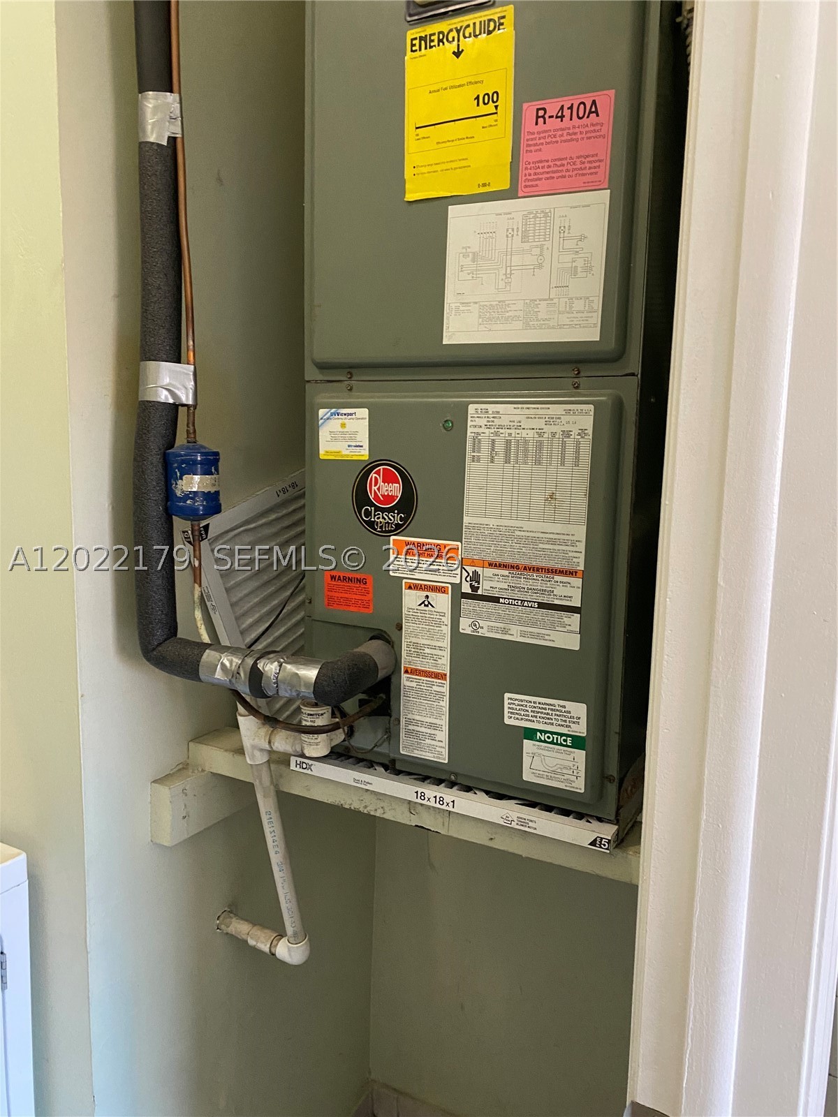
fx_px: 839
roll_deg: -1.8
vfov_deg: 67.3
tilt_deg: -7.3
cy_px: 558
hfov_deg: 53.1
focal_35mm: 26
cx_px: 419
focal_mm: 4.25
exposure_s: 1/40
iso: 400
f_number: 1.8
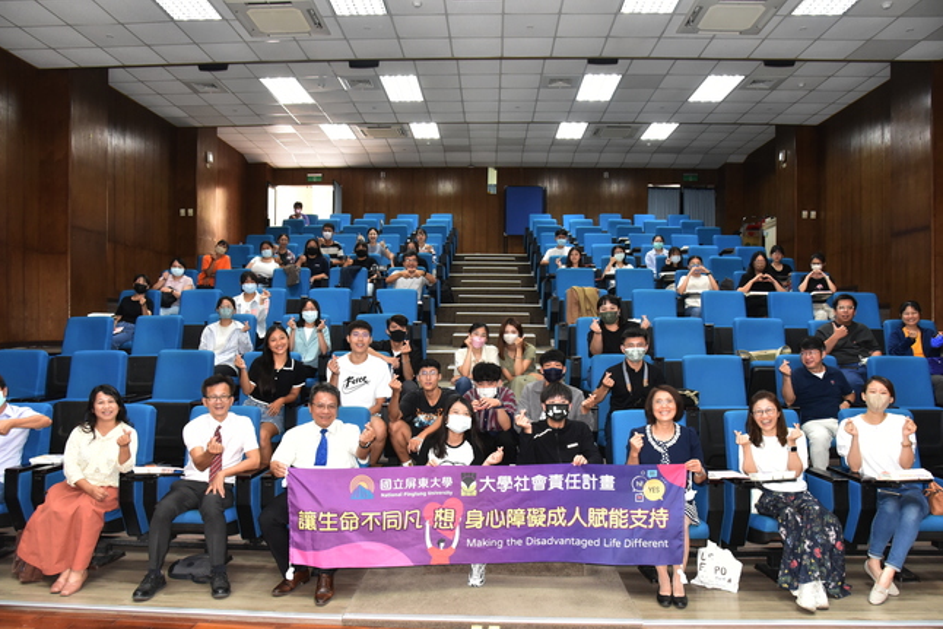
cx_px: 467
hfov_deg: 69.4
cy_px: 329
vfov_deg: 49.6
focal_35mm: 26
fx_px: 681
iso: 2500
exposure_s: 1/60
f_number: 6.3
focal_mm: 24
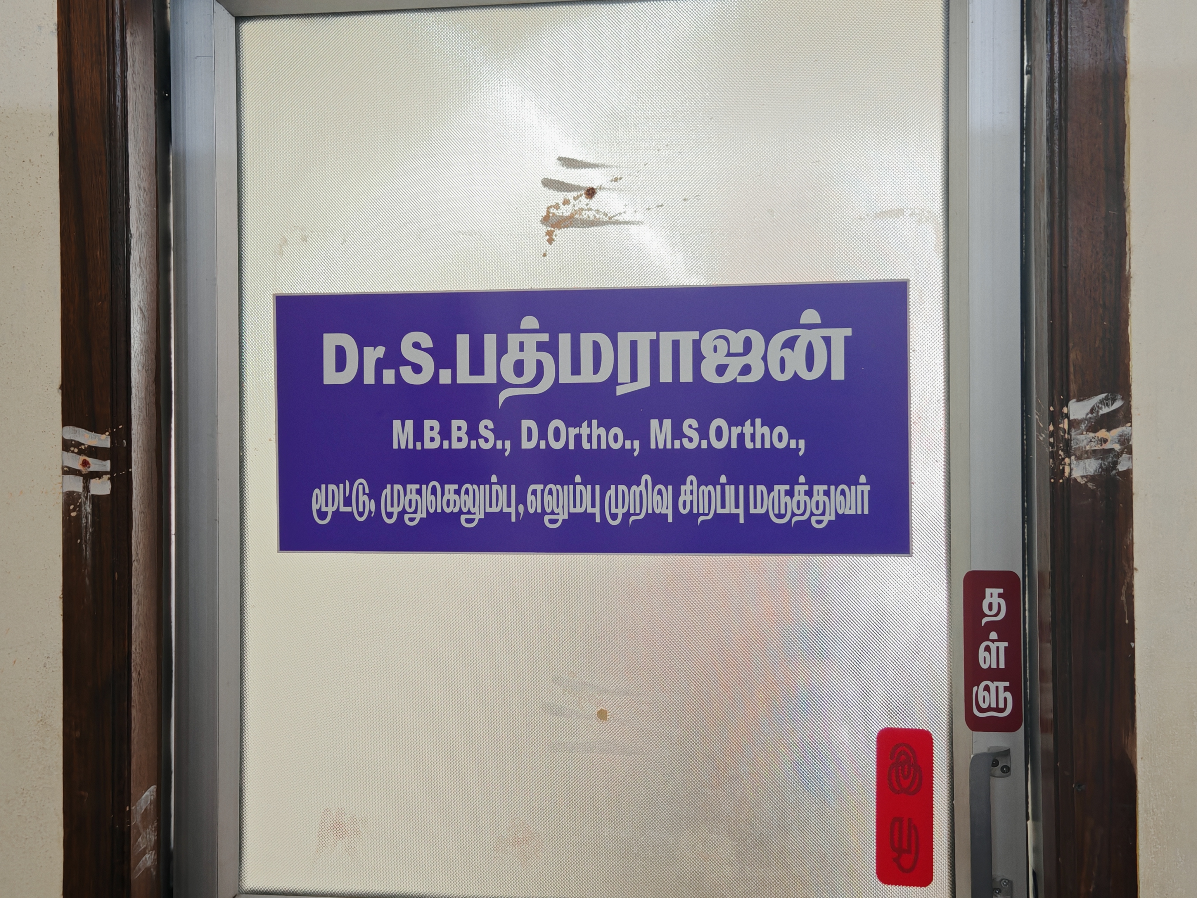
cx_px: 598
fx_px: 1245
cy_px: 449
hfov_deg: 51.4
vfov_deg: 39.7
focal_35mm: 36
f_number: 1.9
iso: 250
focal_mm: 6.67
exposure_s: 1/50
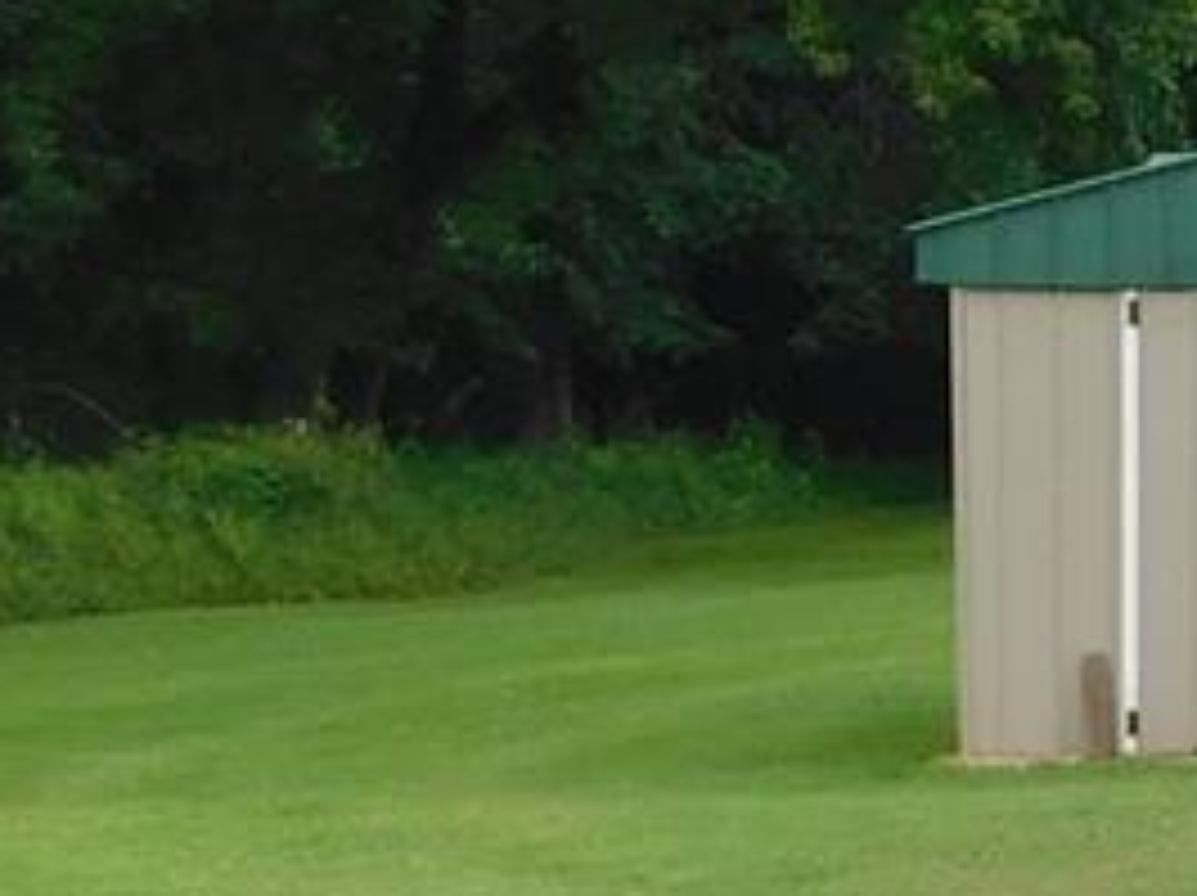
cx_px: 3056
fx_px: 8326
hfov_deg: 7.6
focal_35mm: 241
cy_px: 671
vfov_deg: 6.2
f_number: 3.6
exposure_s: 1/200
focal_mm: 7.1
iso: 125
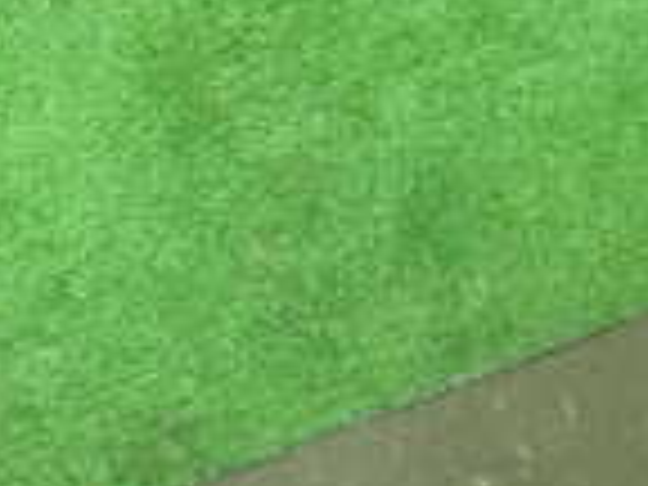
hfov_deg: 17.9
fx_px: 1947
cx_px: -148
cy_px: -270
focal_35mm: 104
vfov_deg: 13.3
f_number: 2
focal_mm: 4.5
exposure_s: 1/30
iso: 500
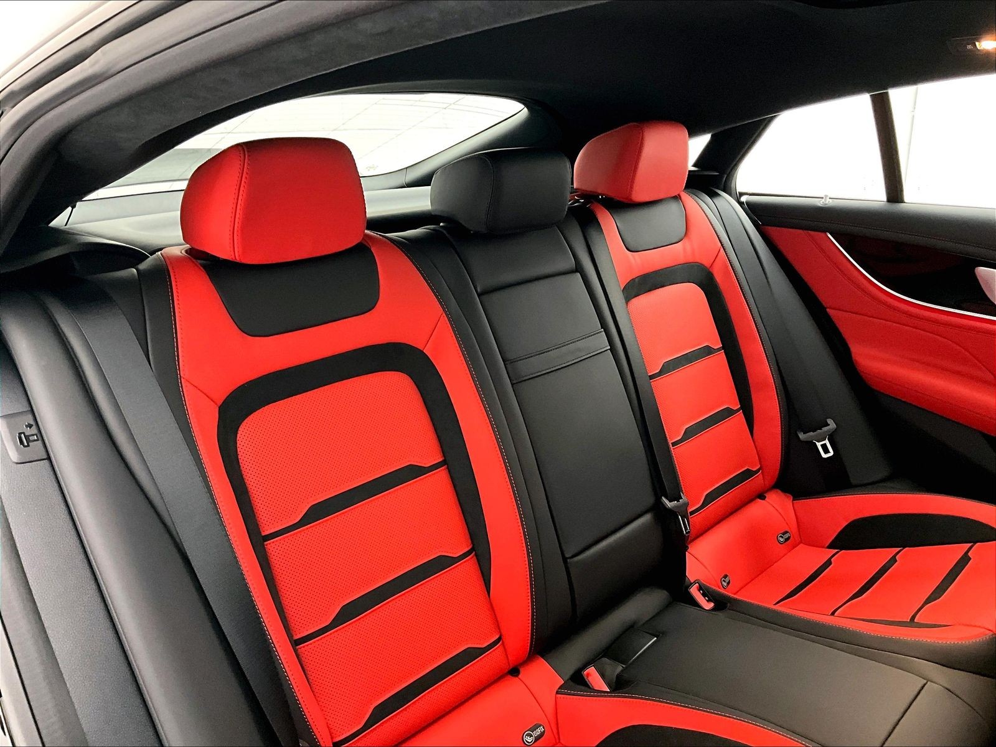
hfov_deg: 61.7
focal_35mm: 29
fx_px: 834
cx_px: 498
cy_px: 374
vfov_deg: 48.2
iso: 400
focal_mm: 3
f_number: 1.8
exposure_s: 1/30
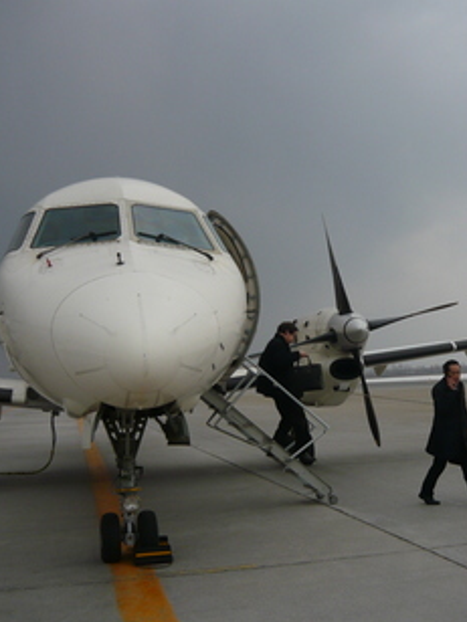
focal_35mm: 45
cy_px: 316
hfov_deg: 31.2
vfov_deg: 42.1
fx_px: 809
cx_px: 390
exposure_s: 1/500
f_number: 2.8
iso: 100
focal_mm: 5.5
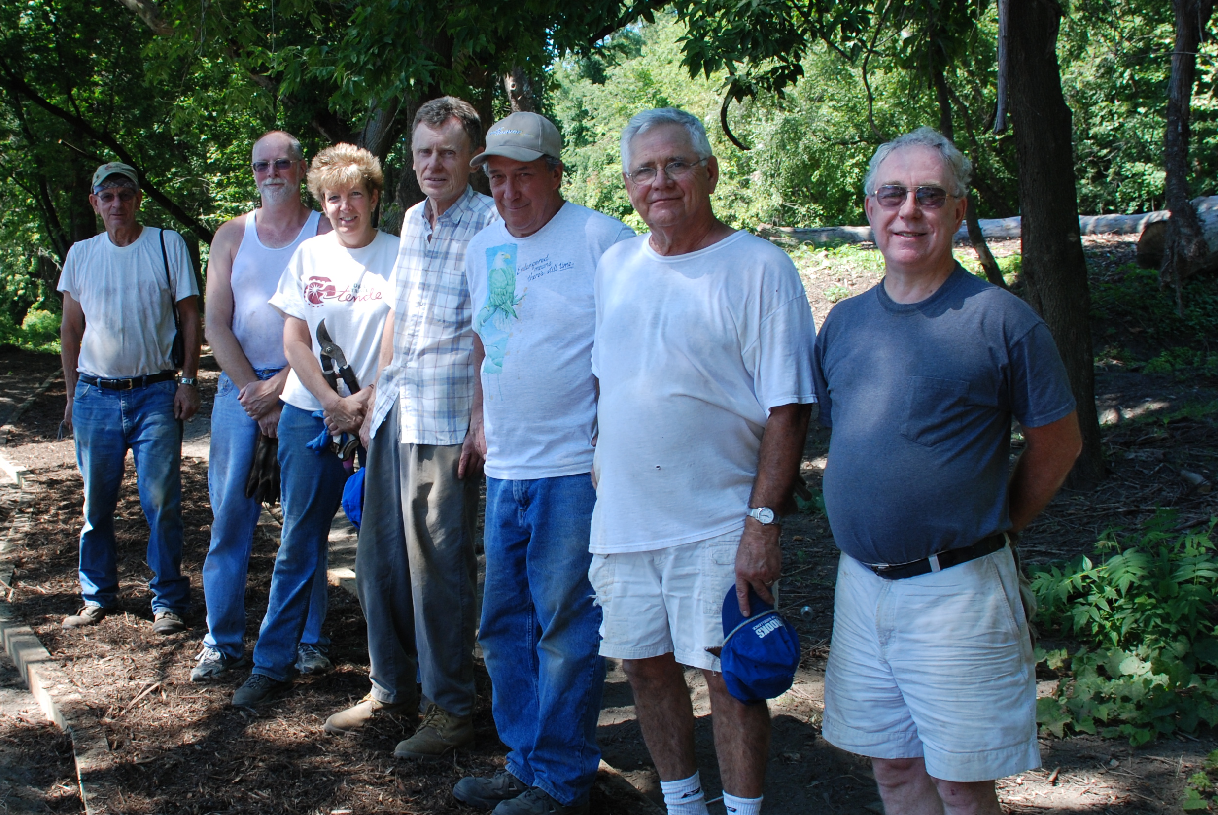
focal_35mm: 47
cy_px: 450
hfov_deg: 41.6
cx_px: 463
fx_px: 1592
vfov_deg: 28.7
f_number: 5.6
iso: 200
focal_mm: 20
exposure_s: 1/125
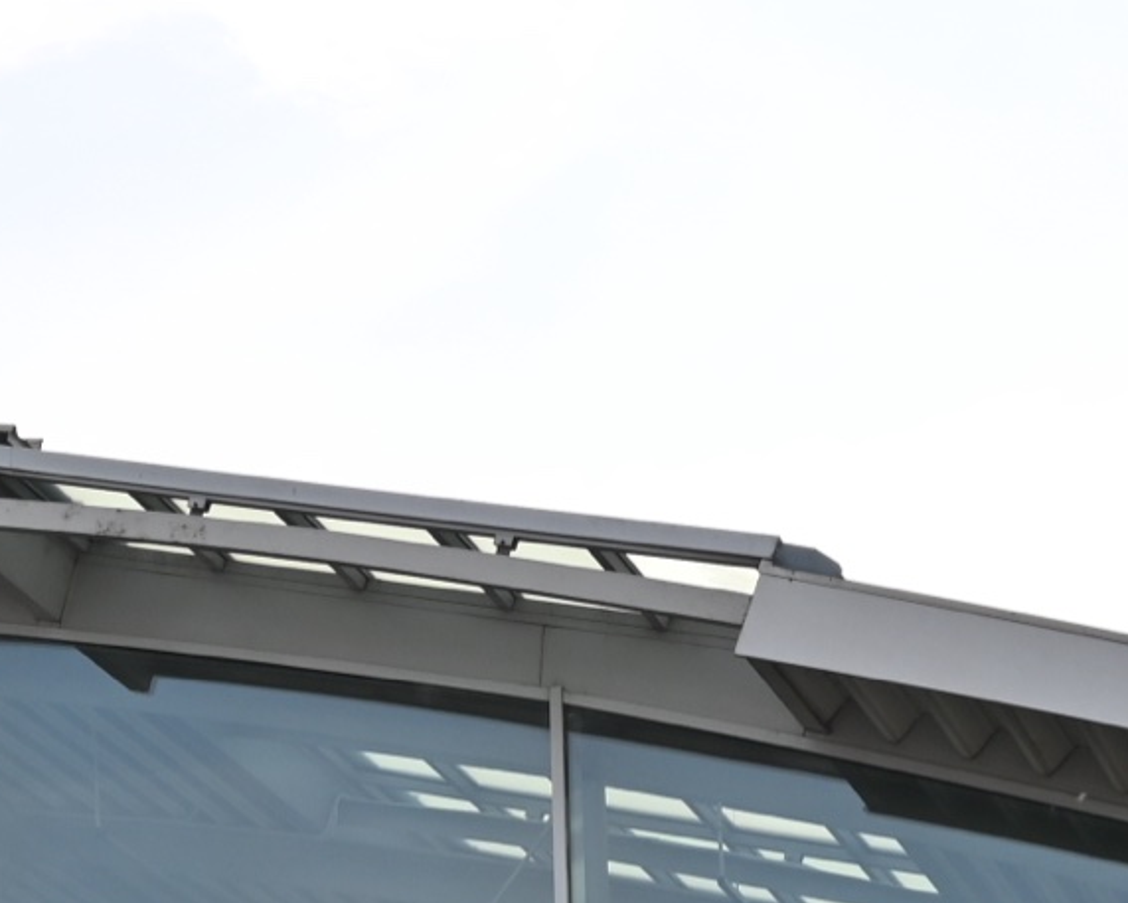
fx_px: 3372
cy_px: 1312
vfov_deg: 14.3
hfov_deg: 18.9
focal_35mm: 101
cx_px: 286
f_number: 7.1
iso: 100
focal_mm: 16
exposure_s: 1/400
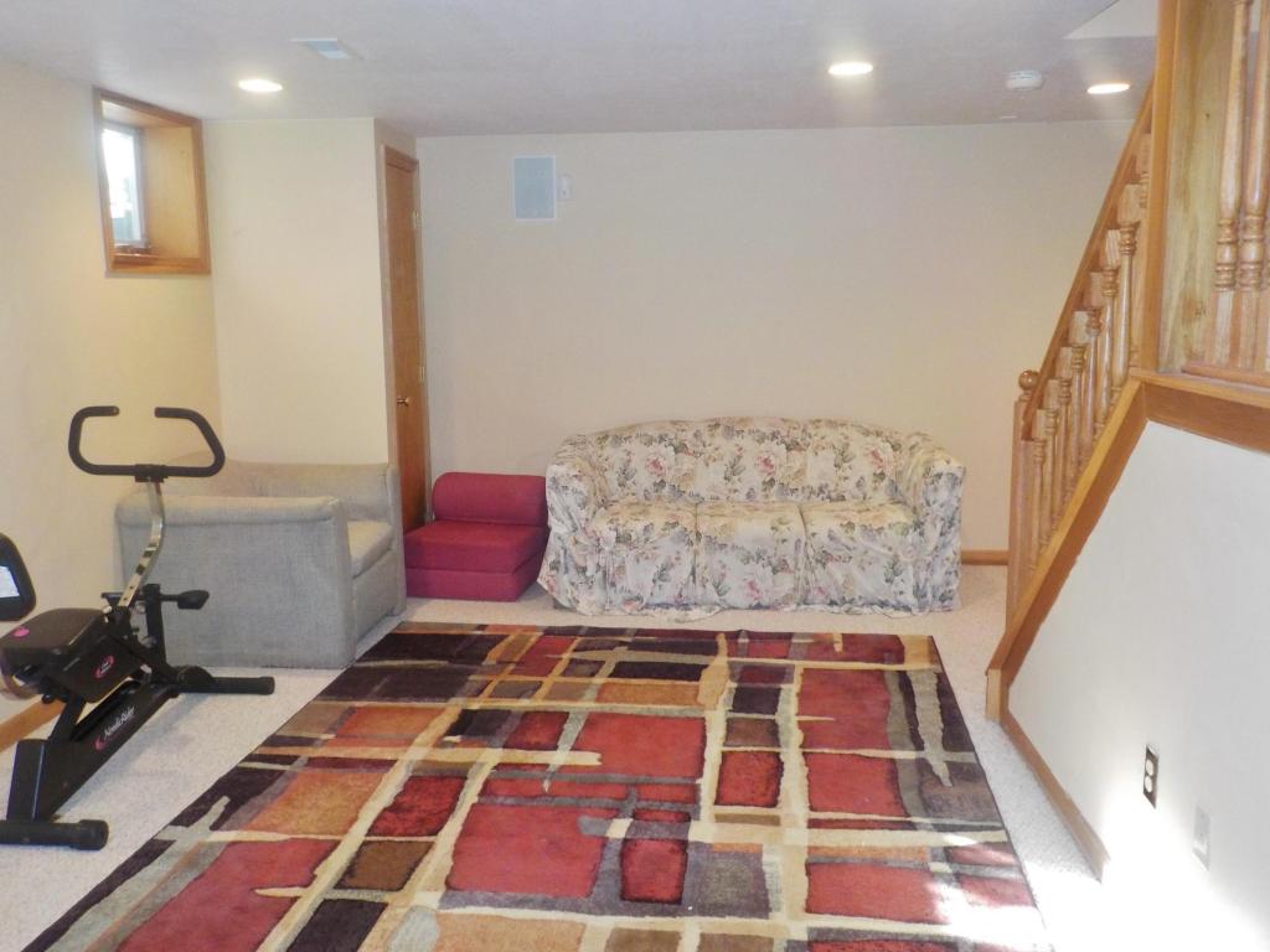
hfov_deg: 60.0
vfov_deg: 46.8
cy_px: 476
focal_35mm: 30
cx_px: 635
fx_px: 1101
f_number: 3.3
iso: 360
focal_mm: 4.1
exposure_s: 1/30
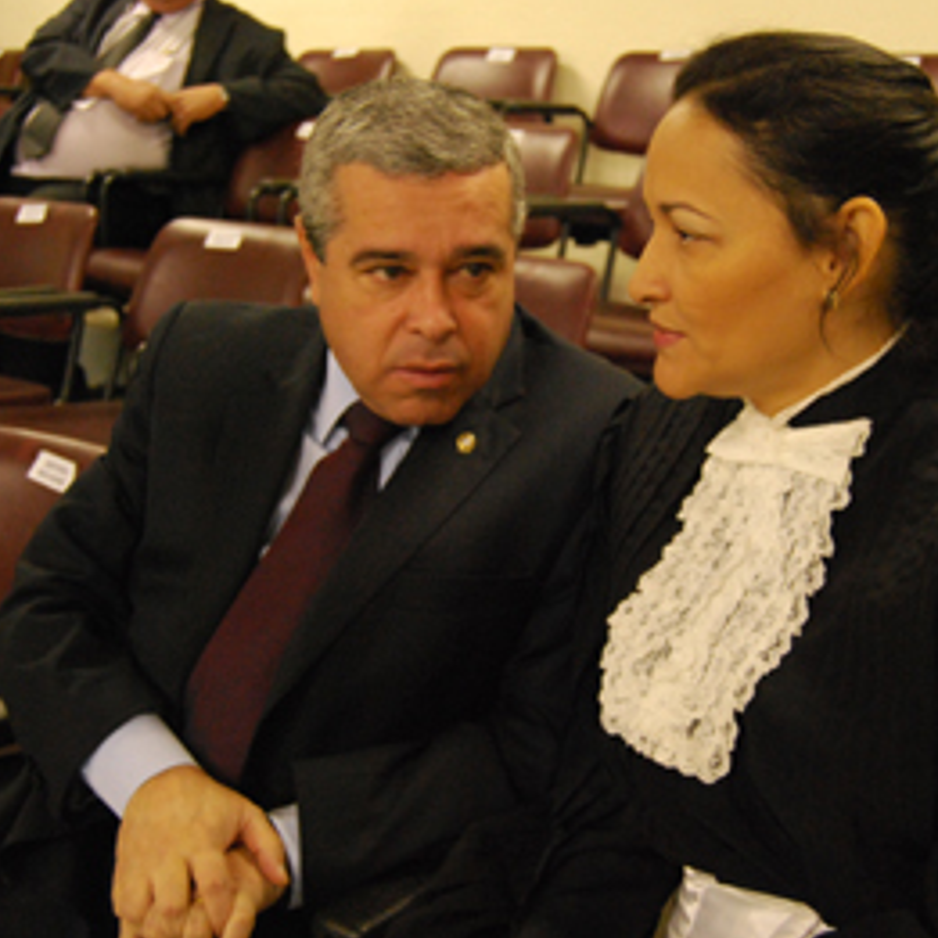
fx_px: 1441
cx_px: 546
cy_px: 464
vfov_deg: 36.1
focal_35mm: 47
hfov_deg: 36.0
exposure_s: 1/60
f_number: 4
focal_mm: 24
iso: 1600
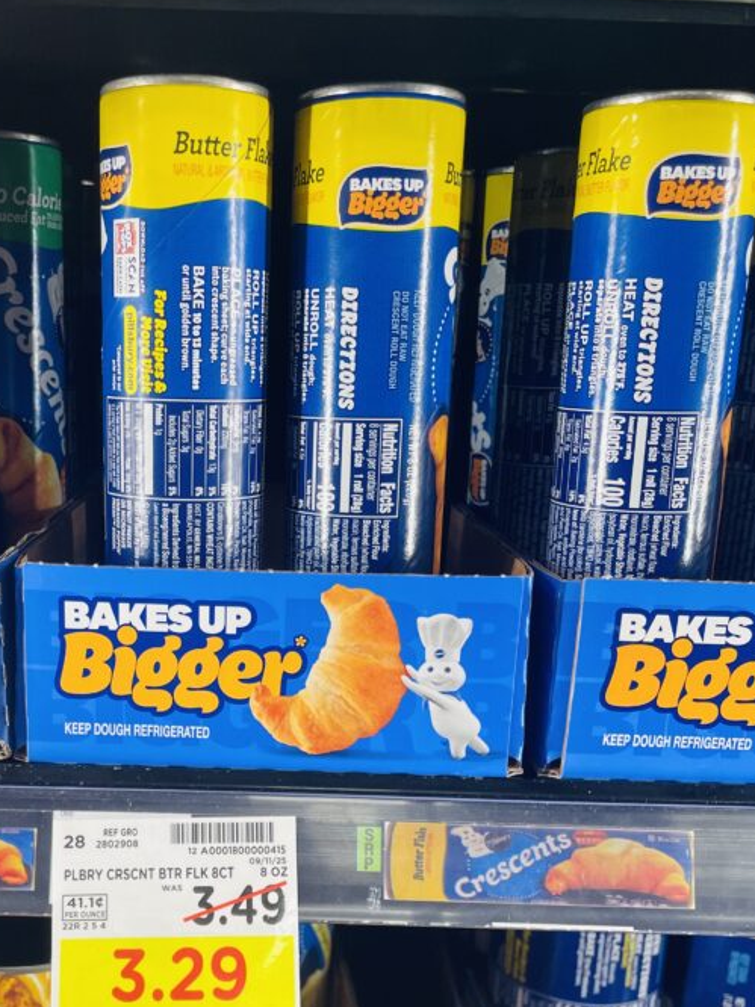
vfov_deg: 46.2
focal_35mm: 40
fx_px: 1164
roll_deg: -1.2
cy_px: 653
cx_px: 221
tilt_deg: -15.4
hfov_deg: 35.4
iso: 80
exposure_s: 1/120
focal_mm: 4.2
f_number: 1.6
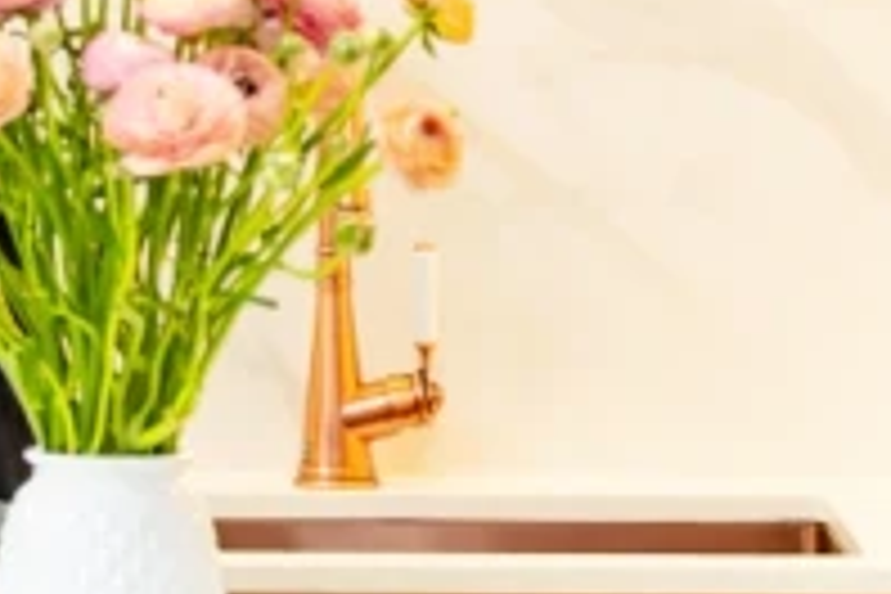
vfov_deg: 4.2
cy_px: -304
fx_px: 8043
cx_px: -850
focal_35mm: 325
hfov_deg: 6.2
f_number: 2.8
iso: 400
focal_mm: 62
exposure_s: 1/125
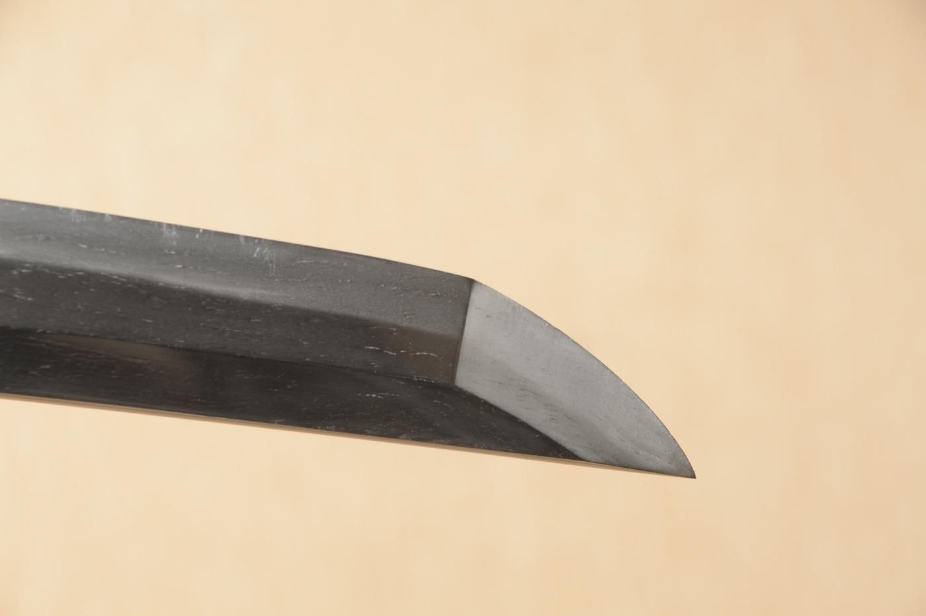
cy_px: 308
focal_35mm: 202
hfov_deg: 10.2
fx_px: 5204
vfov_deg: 6.8
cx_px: 463
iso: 400
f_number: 11
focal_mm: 135
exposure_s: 1/1.6
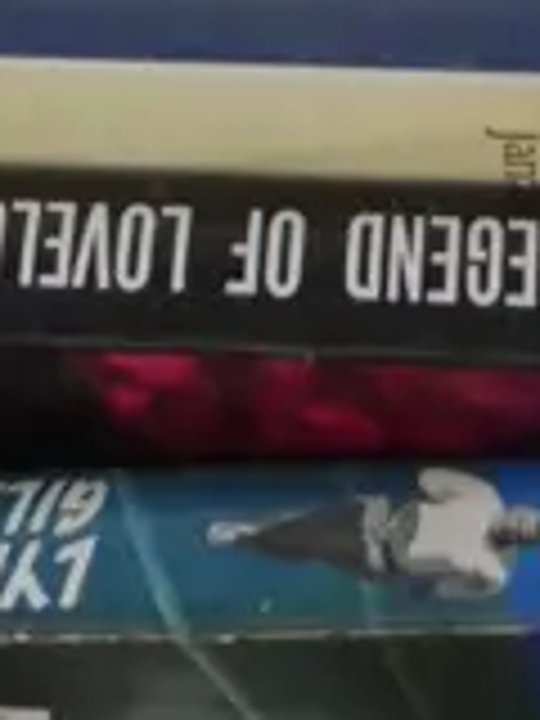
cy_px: -972
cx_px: 212
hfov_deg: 8.3
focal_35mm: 179
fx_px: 3723
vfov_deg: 9.8
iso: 3200
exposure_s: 1/30
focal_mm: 14
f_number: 3.5
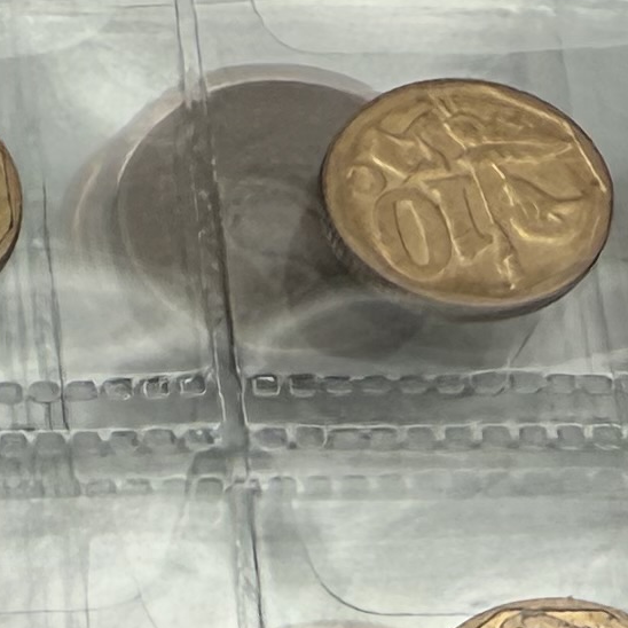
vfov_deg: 10.0
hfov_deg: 10.3
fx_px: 3202
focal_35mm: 156
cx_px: -618
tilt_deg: -70.3
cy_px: 1457
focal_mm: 2.22
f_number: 2.2
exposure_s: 1/330
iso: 40
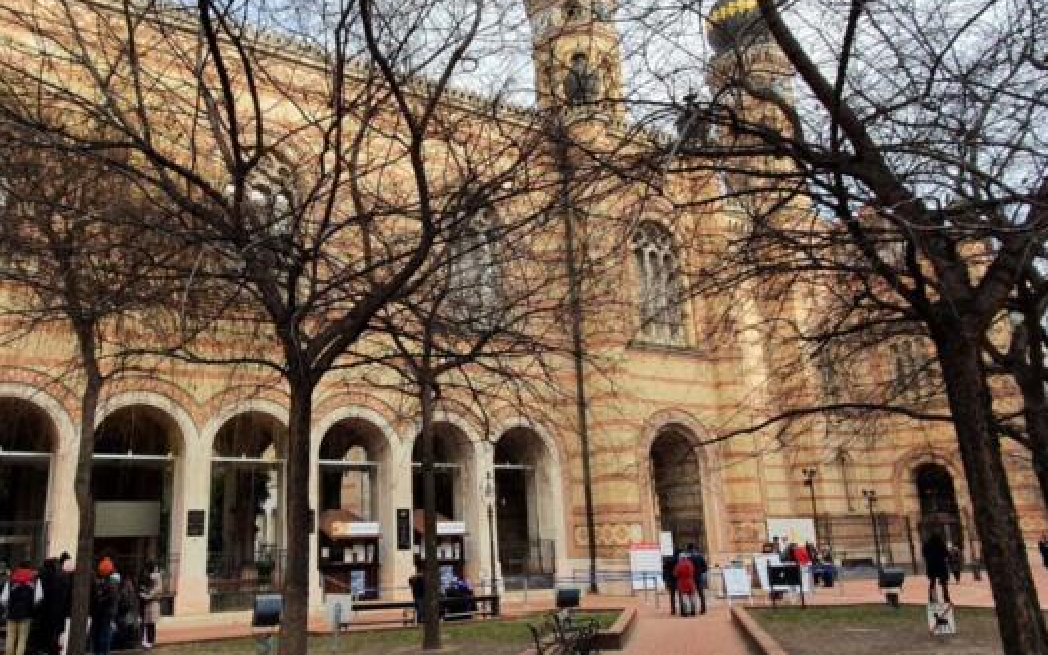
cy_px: 300
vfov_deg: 46.0
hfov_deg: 68.0
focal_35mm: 27
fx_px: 771
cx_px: 447
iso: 50
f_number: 2.2
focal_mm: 1.8
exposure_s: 1/368
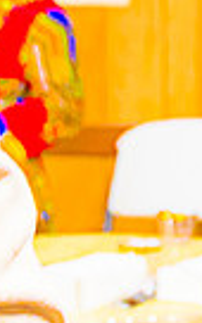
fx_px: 1841
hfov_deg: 5.8
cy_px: 133
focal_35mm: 209
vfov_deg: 10.0
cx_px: 618
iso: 4500
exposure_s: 1/125
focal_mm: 32.5
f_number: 3.2
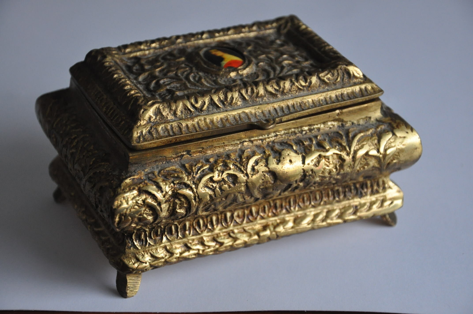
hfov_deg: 20.6
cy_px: 157
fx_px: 1299
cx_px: 236
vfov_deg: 13.8
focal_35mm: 99
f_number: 5.3
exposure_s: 1/50
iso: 1600
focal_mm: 66
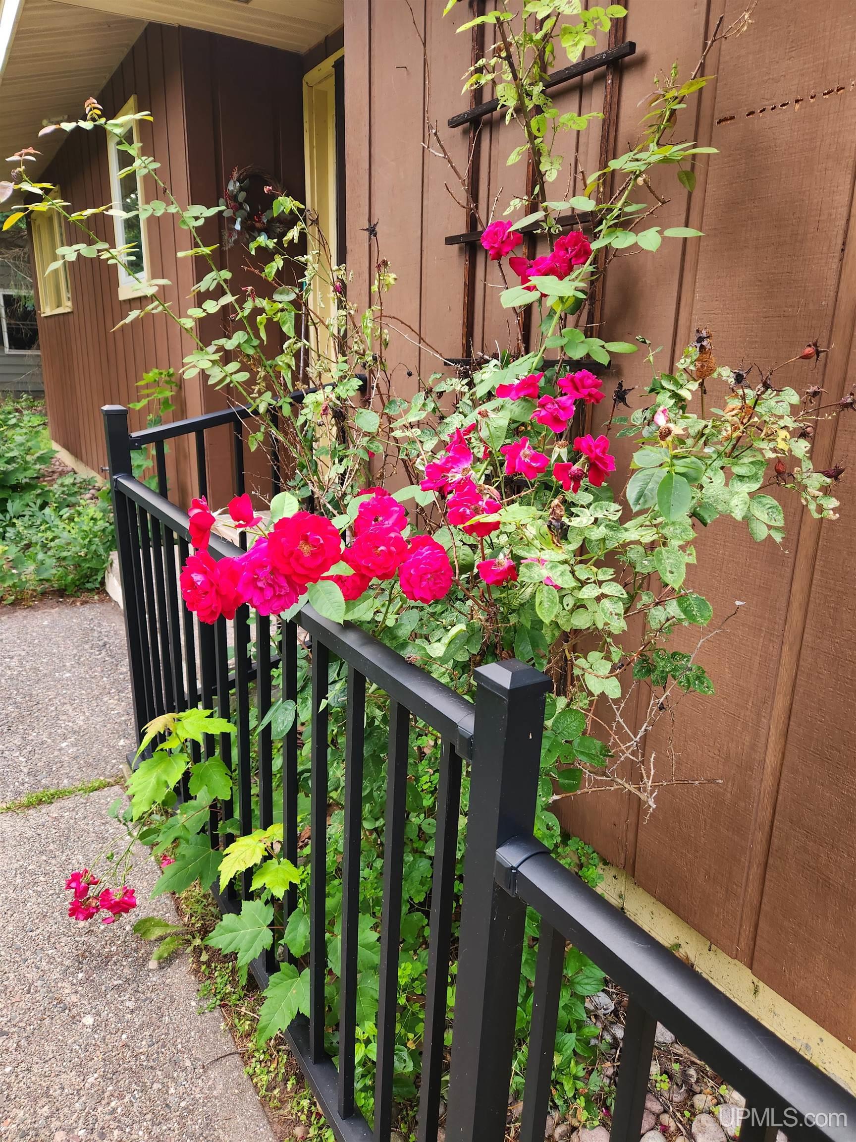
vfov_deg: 73.9
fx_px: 758
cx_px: 428
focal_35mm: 23
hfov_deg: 58.9
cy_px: 571
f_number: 1.8
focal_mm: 5.4
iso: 125
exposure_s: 1/180
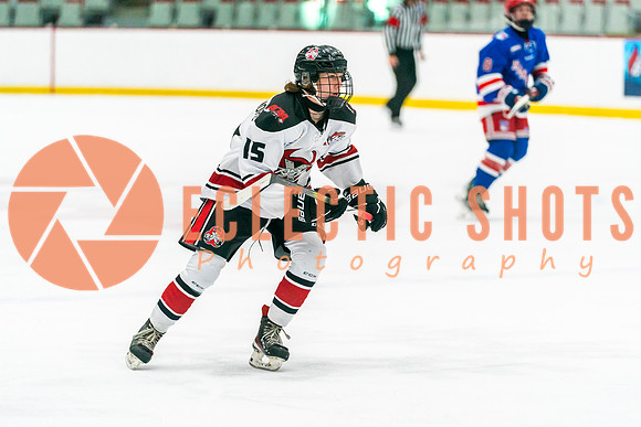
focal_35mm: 200
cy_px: 252
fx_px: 3570
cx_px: 320
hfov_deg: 10.3
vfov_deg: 6.9
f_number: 2.8
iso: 3200
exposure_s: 1/1000
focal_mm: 170
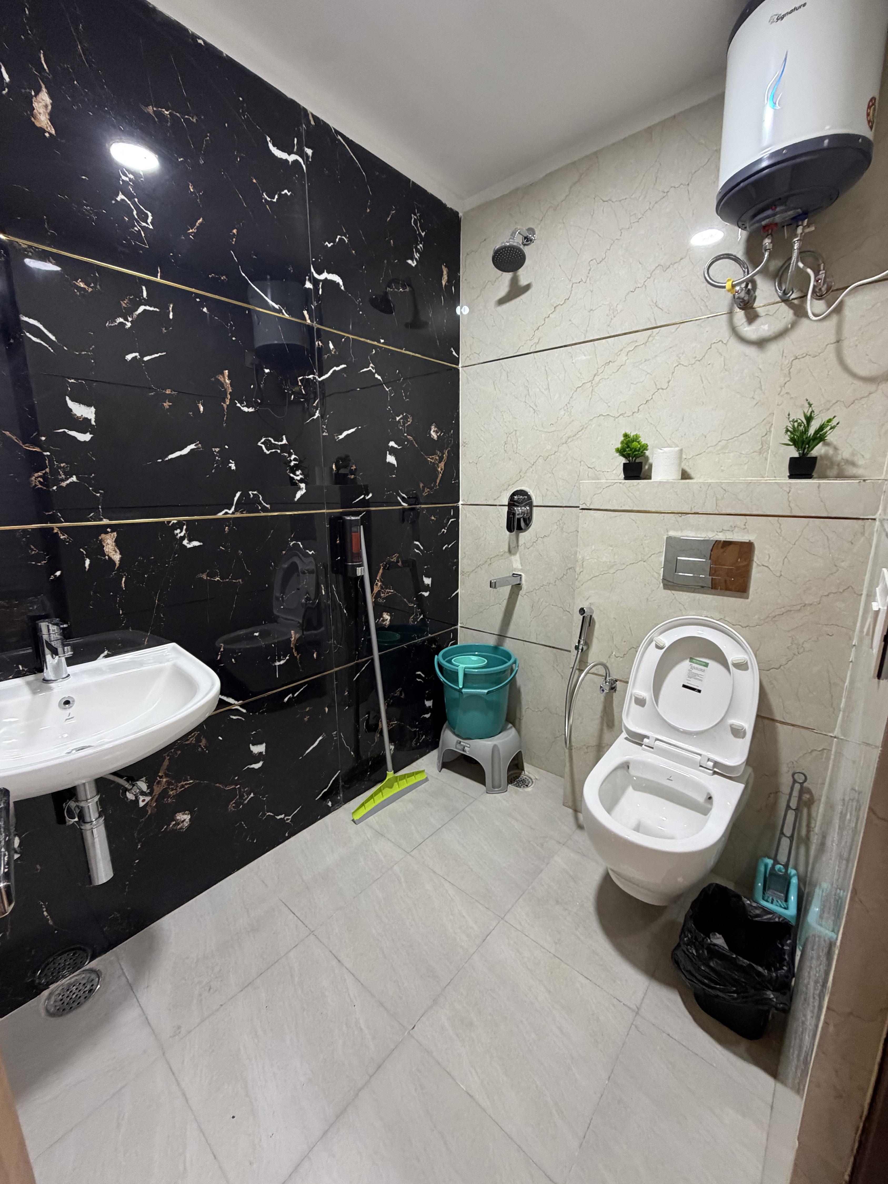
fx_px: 479
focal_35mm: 14
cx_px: 444
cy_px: 592
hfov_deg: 85.7
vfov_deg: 102.1
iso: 320
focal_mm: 2.22
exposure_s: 1/50
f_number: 2.2
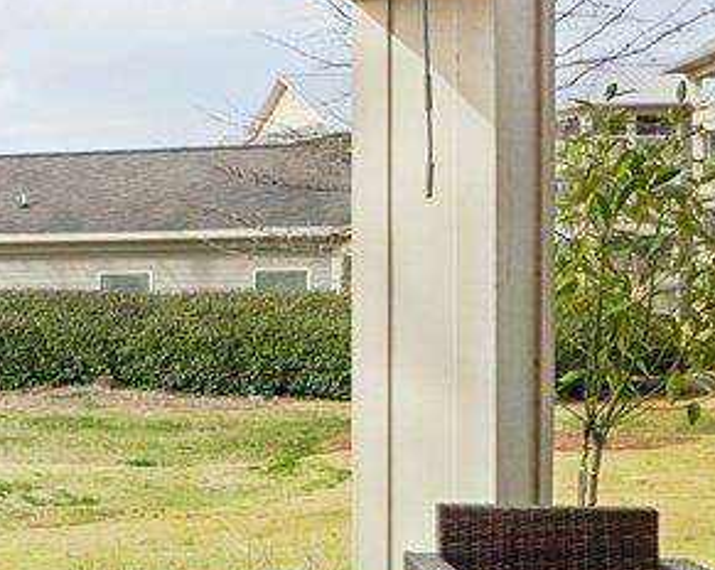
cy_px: 350
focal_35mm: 86
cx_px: -875
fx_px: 1817
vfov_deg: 17.8
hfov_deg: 15.5
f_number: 8
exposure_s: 1/800
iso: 400
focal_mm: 13
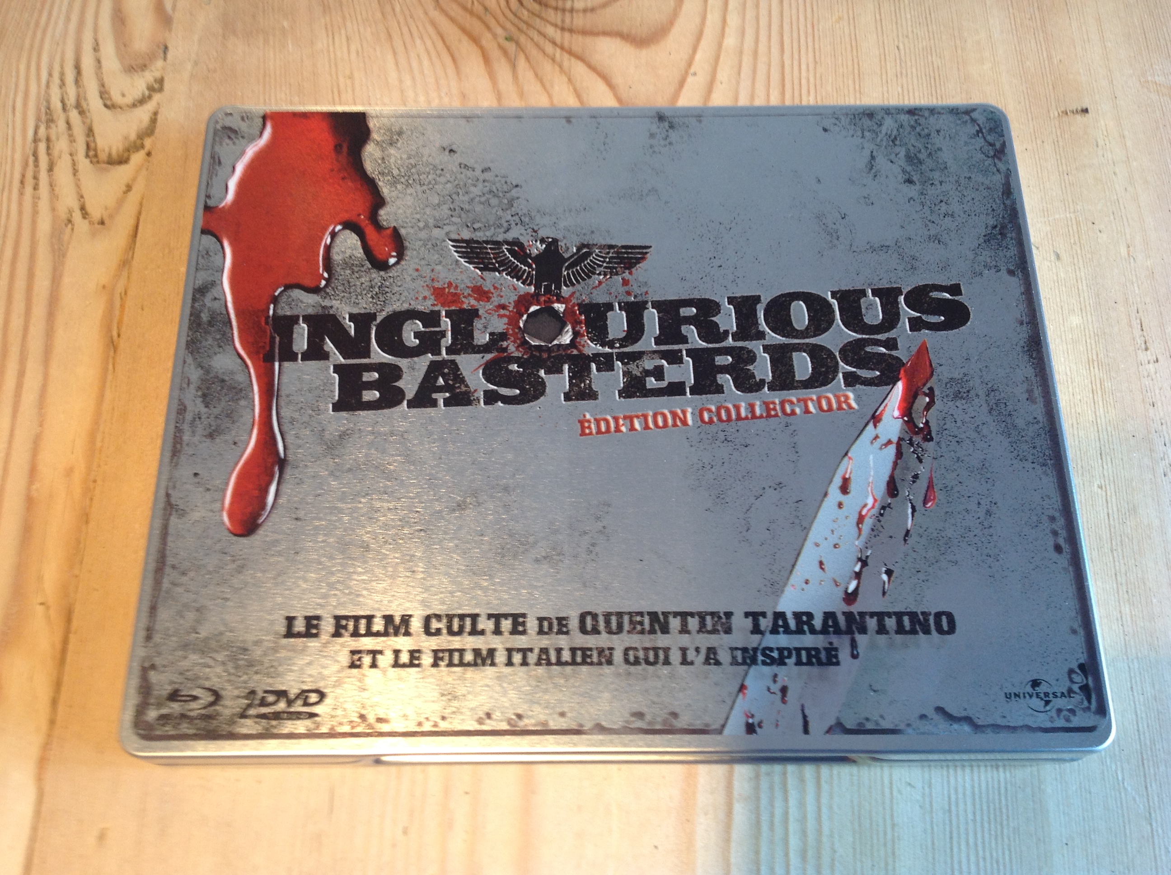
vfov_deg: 40.6
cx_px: 586
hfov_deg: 52.7
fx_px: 1182
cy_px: 438
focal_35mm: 35
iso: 50
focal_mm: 4.28
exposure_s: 1/20
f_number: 2.4
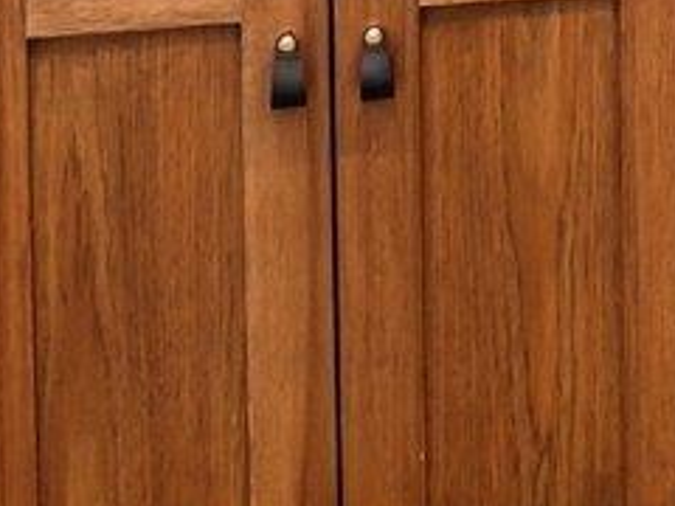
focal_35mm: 123
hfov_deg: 14.0
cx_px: 1263
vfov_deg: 10.3
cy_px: -744
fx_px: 2398
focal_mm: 10
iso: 400
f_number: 8
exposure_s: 1/13
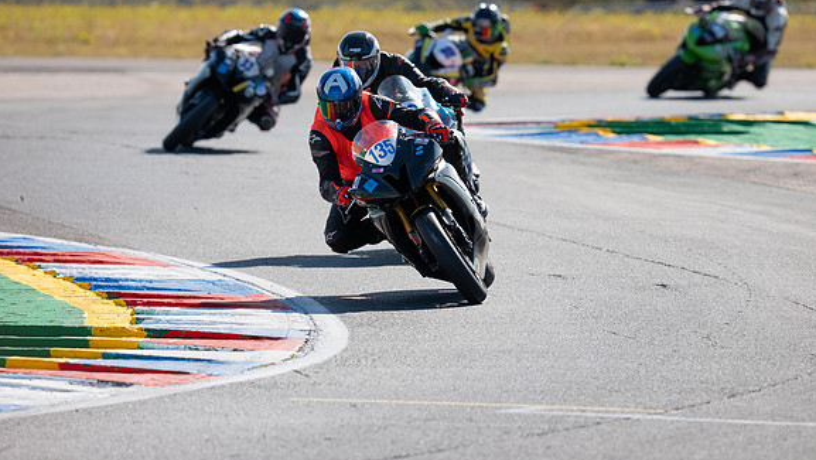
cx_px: 407
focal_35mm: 421
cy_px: 189
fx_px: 9112
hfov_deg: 5.1
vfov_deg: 2.9
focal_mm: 400
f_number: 5
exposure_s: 1/400
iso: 100
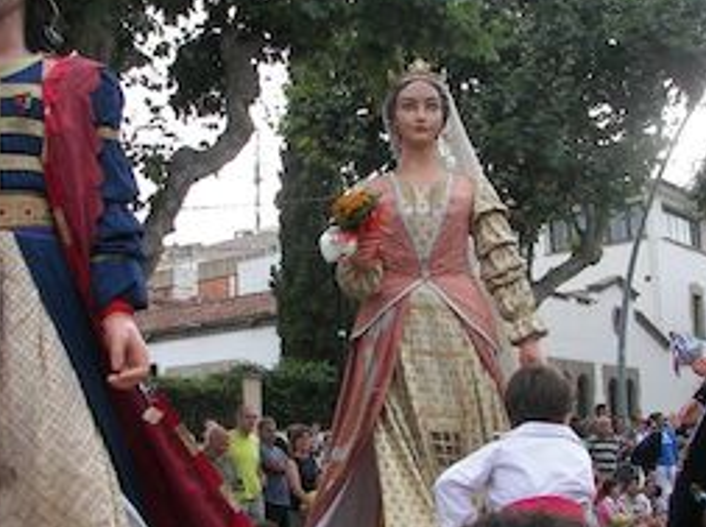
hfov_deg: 33.8
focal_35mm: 57
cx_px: 380
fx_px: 1161
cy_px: 287
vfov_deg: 25.6
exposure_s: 1/160
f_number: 2.8
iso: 50
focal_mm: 6
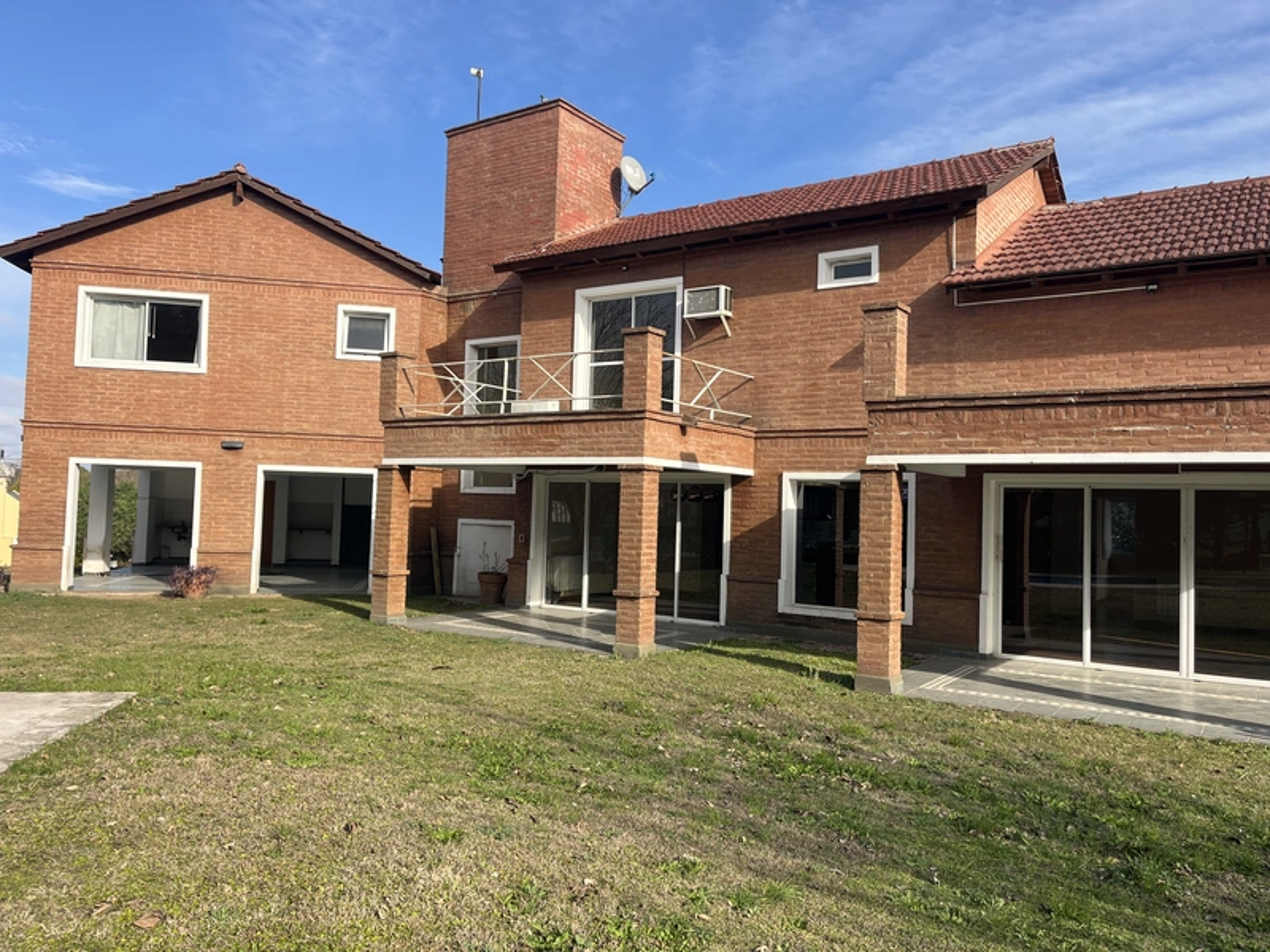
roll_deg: -1.9
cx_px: 635
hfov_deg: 67.3
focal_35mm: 26
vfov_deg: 53.1
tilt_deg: +0.7
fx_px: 954
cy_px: 476
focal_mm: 5.1
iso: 50
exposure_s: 1/1647
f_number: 1.6
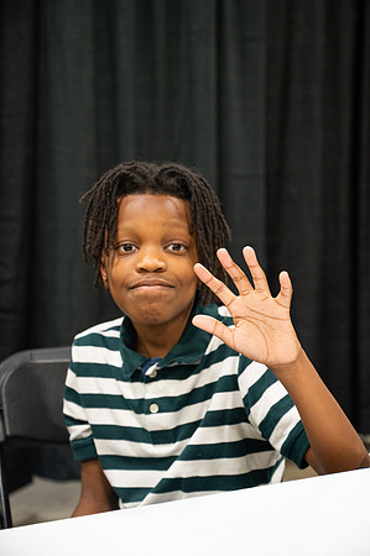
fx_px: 1082
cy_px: 278
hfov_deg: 19.4
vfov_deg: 28.9
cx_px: 185
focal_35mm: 70
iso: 3200
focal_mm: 70
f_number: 5
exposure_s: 1/125
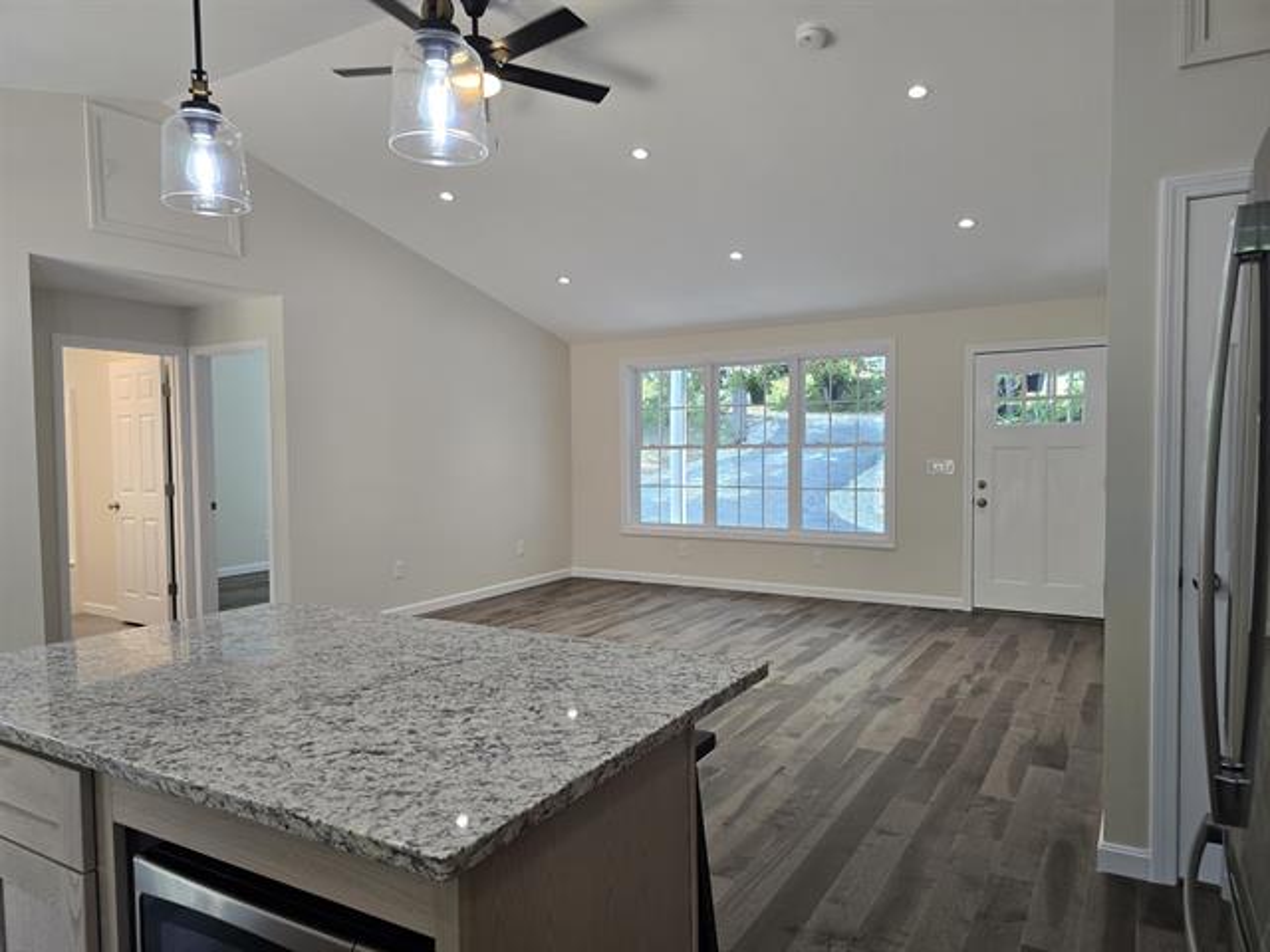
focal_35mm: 23
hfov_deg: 73.9
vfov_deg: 58.9
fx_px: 844
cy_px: 476
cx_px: 635
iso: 100
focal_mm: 6.3
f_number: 1.7
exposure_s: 1/120
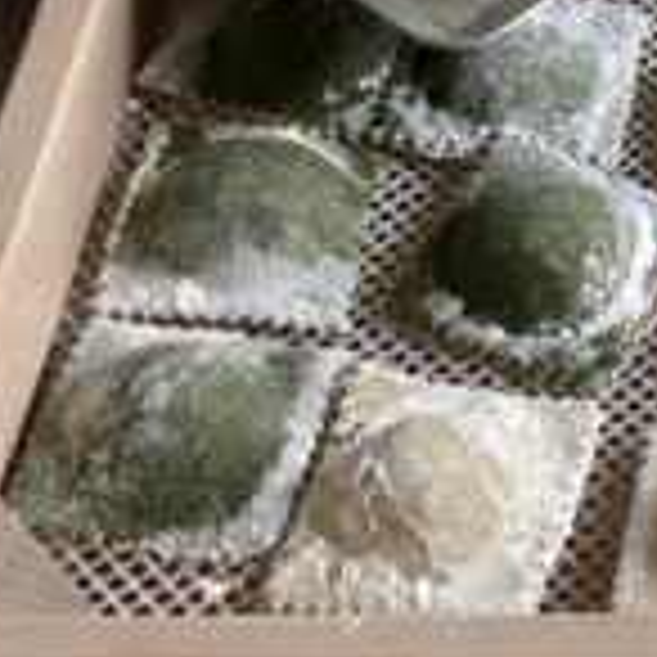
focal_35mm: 105
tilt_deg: -45.2
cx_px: 997
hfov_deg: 15.3
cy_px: -72
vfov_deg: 16.1
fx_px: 2255
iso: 320
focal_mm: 4.25
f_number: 1.8
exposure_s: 1/60
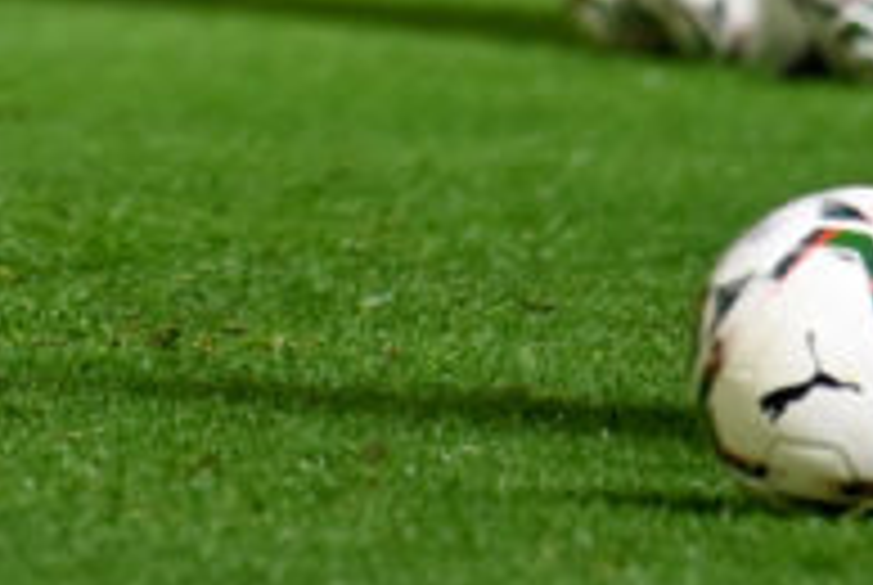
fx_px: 25574
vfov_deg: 1.3
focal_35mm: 1053
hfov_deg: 1.9
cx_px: -1120
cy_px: -817
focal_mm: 200
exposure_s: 1/1000
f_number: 2.8
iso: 2500
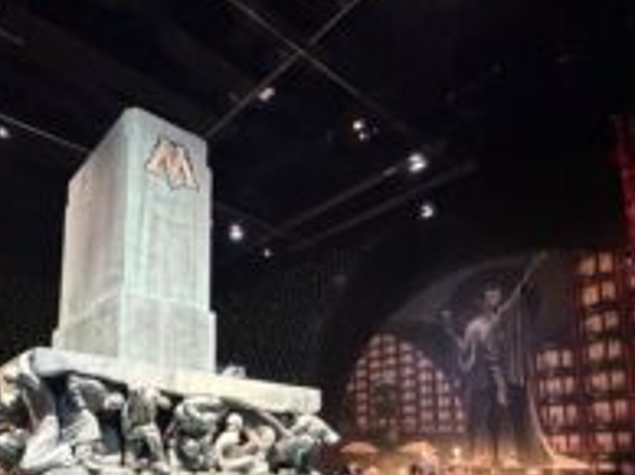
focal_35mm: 26
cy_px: 400
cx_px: 183
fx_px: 476
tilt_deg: +7.3
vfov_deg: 49.0
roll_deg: -0.7
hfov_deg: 64.5
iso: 1250
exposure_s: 1/50
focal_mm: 2.22
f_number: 2.2
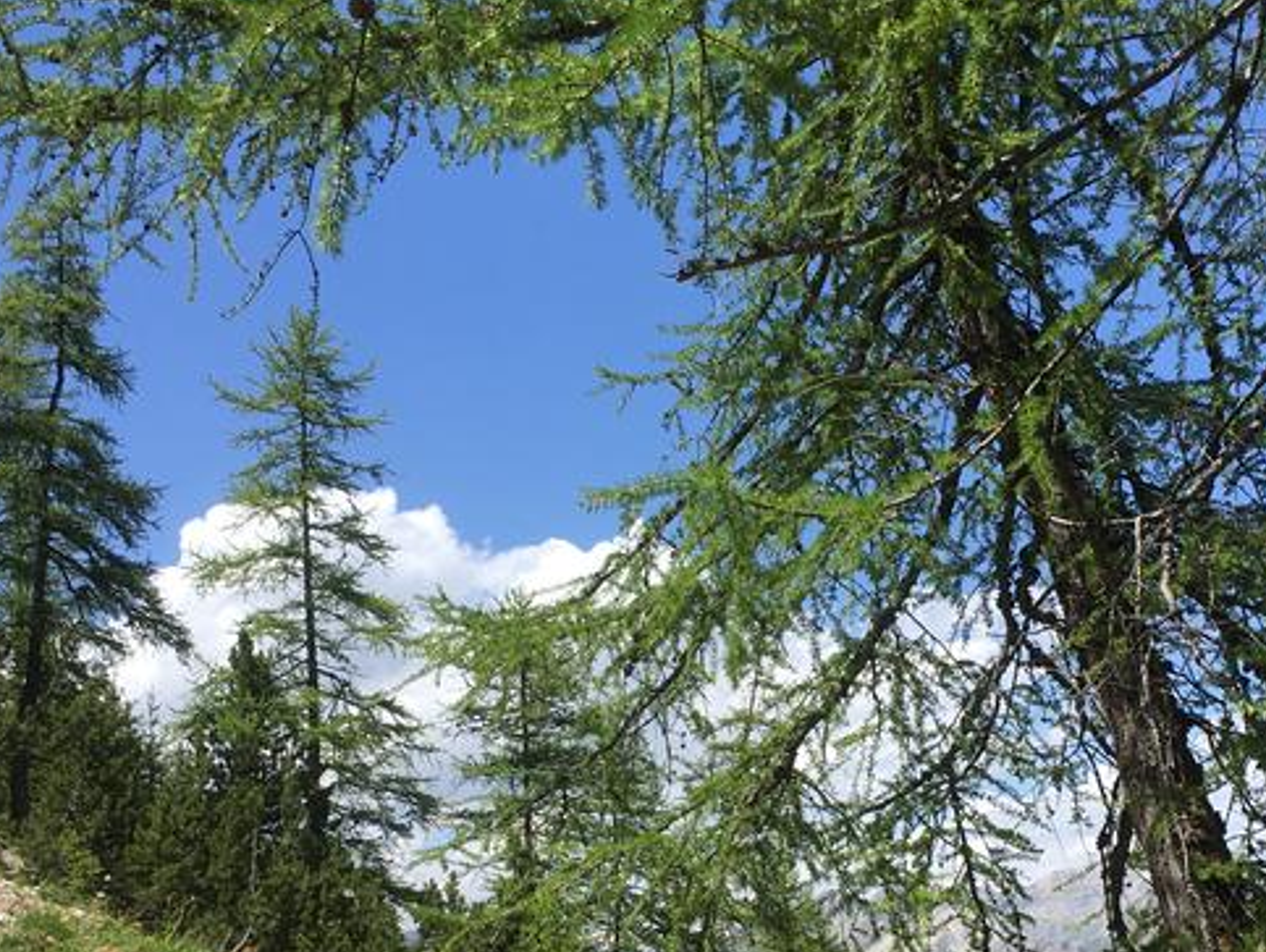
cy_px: 671
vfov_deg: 30.0
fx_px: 1757
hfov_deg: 39.5
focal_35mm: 48
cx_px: 760
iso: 25
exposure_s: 1/1326
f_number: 2.2
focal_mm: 4.15
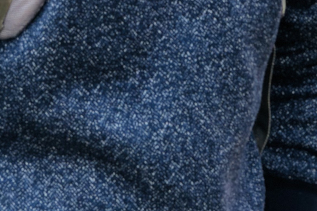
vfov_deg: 7.2
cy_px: -84
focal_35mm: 188
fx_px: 1655
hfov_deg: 10.9
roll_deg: +0.3
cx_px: 122
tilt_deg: -11.5
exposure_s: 1/212
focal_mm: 6
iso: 16
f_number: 2.4
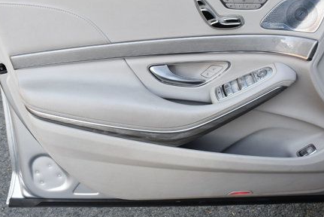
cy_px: 73
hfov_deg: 42.7
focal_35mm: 46
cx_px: 175
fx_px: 414
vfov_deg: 29.1
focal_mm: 21
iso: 400
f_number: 5.6
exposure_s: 1/250
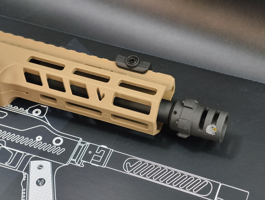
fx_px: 652
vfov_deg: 17.4
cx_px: 132
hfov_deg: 23.0
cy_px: 100
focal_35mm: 85
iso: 841
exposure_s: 1/20
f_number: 2.67
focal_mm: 22.48
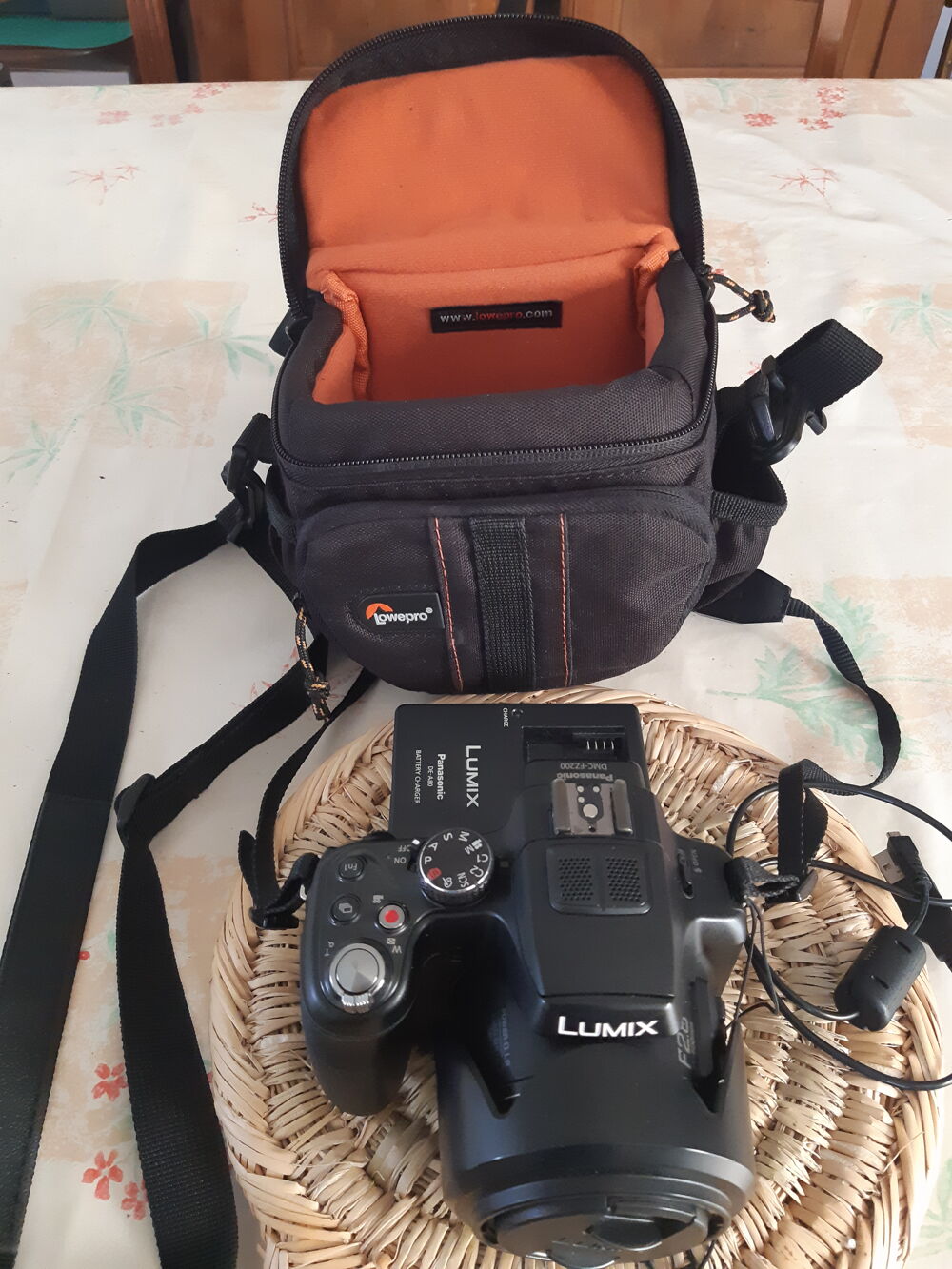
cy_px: 634
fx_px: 953
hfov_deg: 53.1
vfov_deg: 67.3
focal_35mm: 26
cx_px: 476
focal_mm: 3.93
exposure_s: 1/50
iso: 320
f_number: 1.7
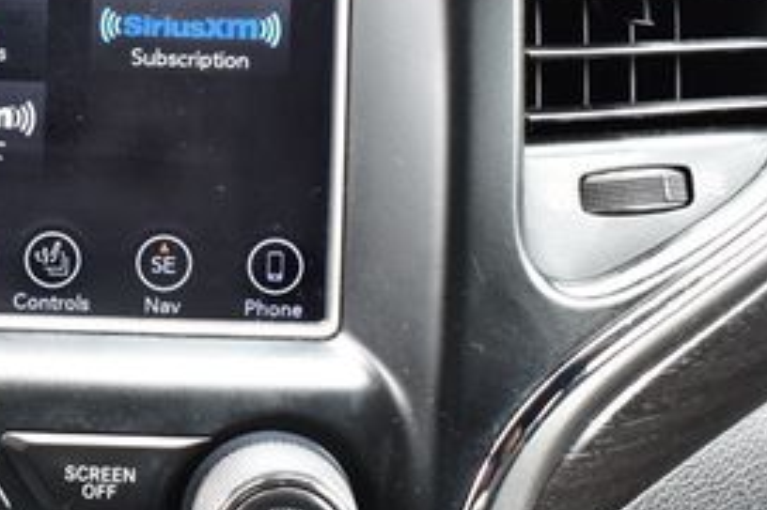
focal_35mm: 88
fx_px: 1877
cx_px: -85
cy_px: 107
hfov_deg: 21.8
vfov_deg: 15.4
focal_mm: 25
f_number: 7.1
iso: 400
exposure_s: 1/30
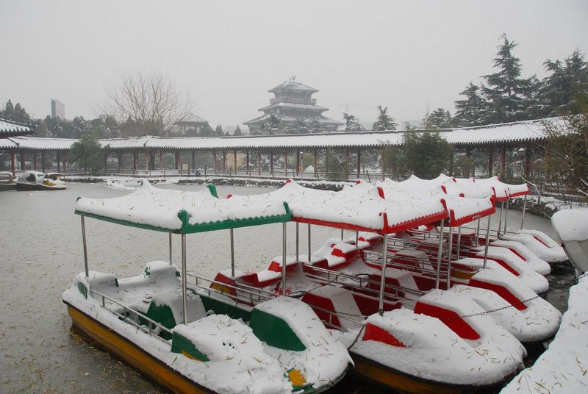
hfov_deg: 67.3
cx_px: 294
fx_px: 442
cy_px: 197
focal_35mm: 27
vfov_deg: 48.1
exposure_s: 1/640
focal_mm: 18
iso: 250
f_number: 5.6
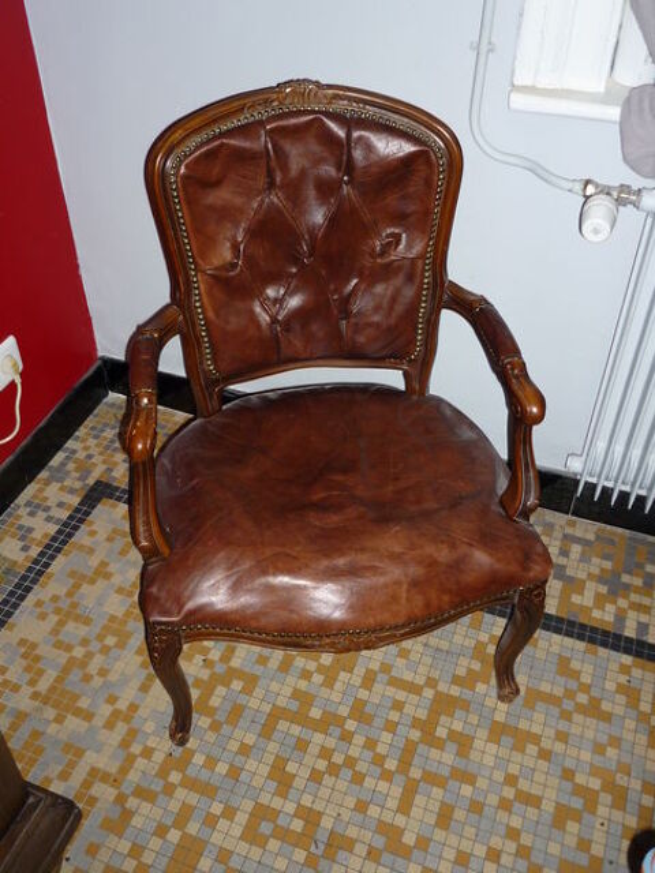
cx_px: 328
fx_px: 833
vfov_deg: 55.4
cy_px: 436
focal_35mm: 33
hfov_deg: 42.9
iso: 100
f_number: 2.8
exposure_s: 1/125
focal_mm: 5.5
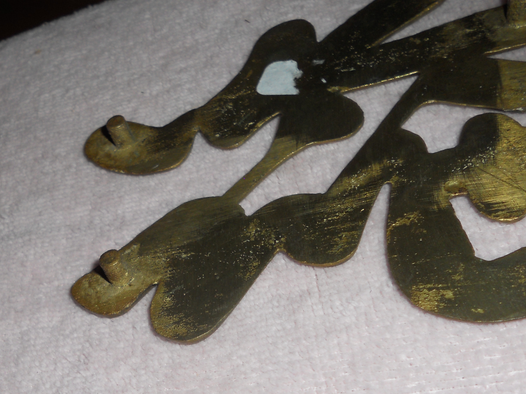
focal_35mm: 52
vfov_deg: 27.6
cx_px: 130
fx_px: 790
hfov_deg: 36.0
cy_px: 302
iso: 80
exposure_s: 1/25
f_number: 8.8
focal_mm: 5.8
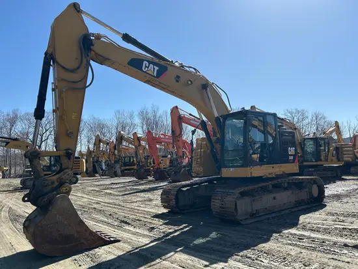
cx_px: 179
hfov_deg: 67.3
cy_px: 134
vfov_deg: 53.1
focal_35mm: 26
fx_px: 269
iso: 50
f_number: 1.5
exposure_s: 1/4444
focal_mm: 5.7
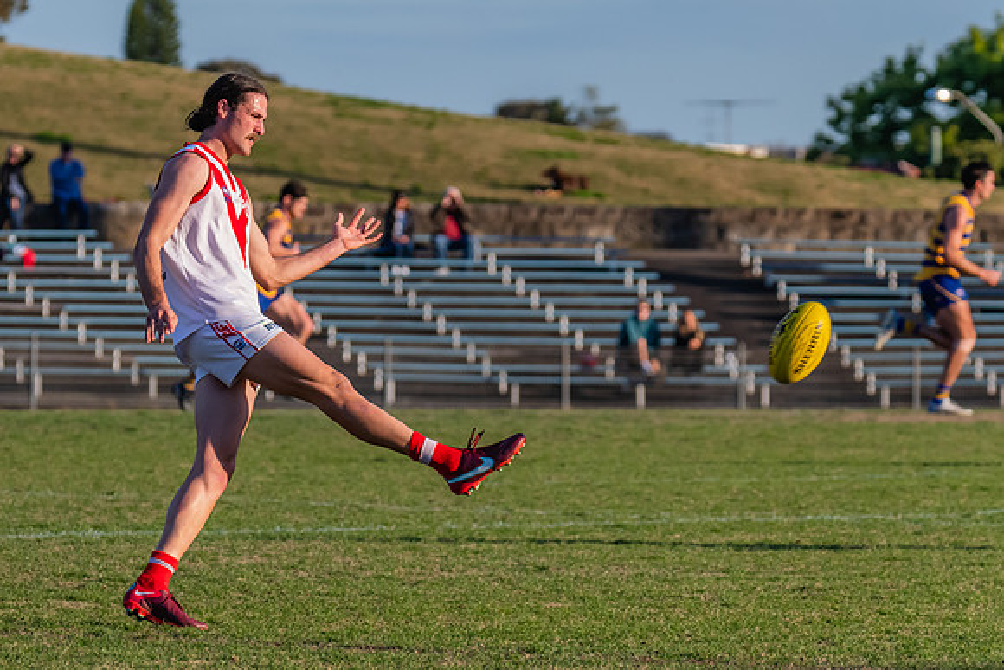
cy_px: 348
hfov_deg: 5.1
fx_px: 11221
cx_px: 166
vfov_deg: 3.4
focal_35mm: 402
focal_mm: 240
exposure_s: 1/1600
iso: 800
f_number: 6.3
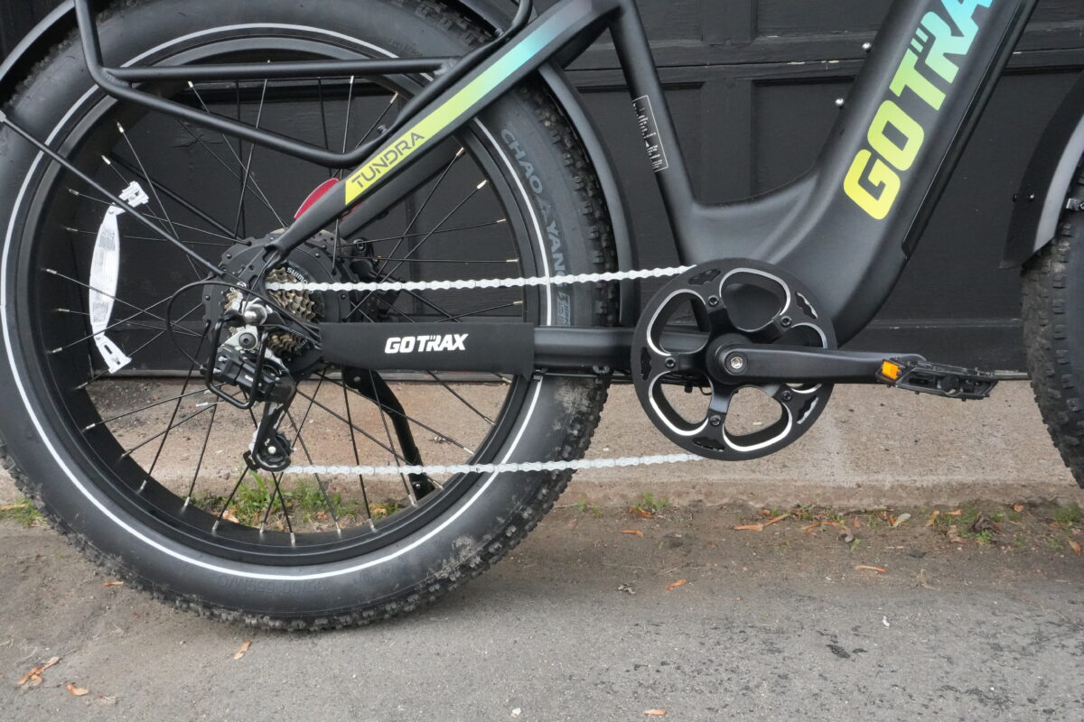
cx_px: 542
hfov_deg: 55.1
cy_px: 361
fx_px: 1039
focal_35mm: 34
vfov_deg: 38.4
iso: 5000
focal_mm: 23
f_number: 16
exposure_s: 1/80
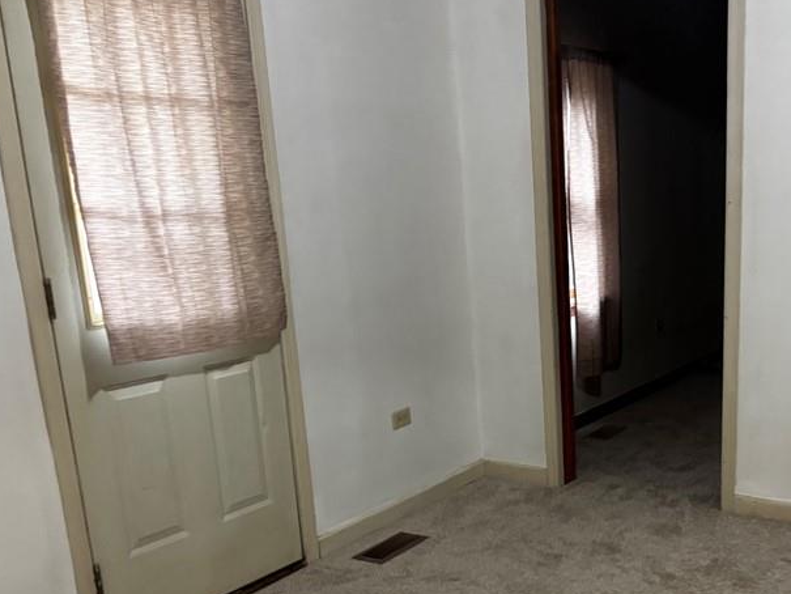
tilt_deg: -18.6
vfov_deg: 31.9
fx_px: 1006
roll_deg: +1.9
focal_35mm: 44
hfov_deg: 41.4
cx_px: 613
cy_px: 485
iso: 400
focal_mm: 5.96
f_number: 1.6
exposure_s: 1/60
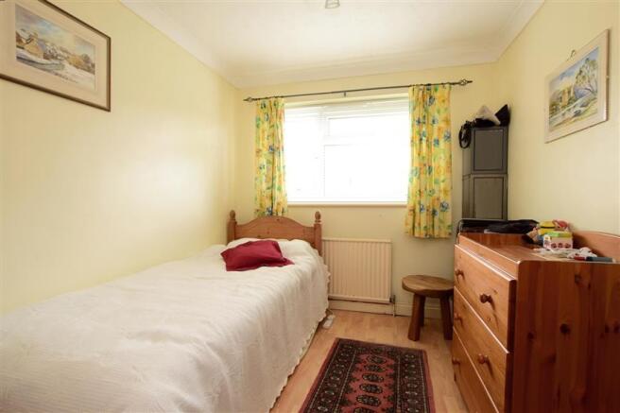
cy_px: 206
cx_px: 310
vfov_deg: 77.3
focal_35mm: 15
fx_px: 258
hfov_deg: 100.4
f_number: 6.3
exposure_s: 1/2
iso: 400
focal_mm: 10
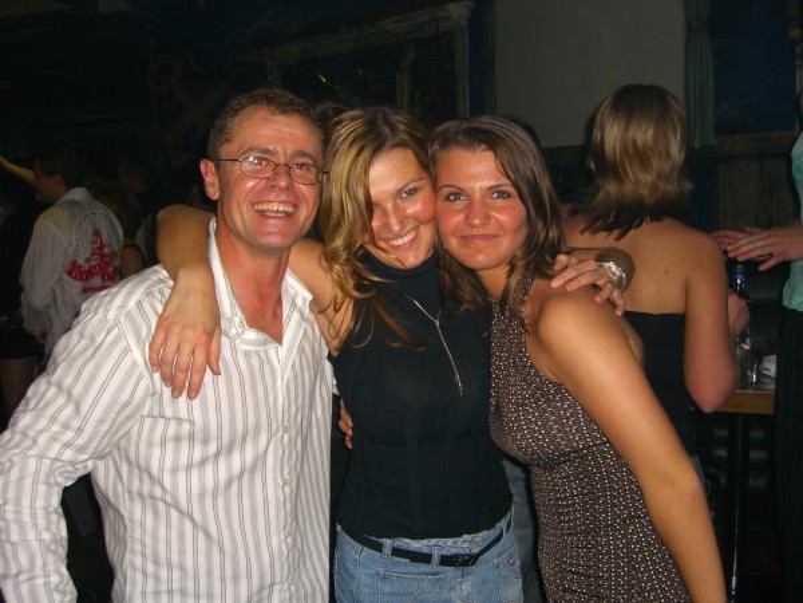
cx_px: 402
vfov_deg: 37.7
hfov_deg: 49.0
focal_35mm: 38
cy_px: 302
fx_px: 881
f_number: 2.8
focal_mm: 7.9
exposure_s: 1/60
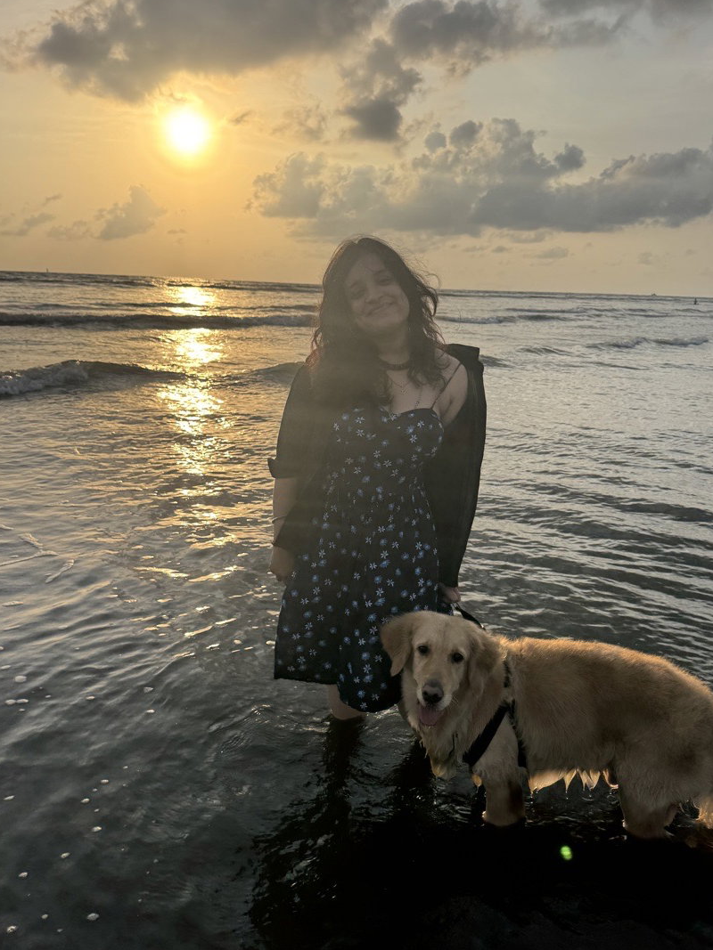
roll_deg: -3.2
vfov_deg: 65.3
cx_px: 381
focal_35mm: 27
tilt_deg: -14.7
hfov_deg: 51.3
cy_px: 495
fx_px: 742
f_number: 1.78
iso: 80
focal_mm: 6.76
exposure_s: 1/4950
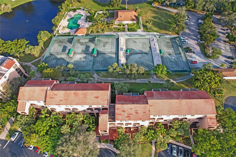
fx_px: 144
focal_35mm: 22
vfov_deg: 57.2
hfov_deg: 78.6
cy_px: 78
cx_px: 118
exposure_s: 1/725
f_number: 2.8
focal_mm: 8.38
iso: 130
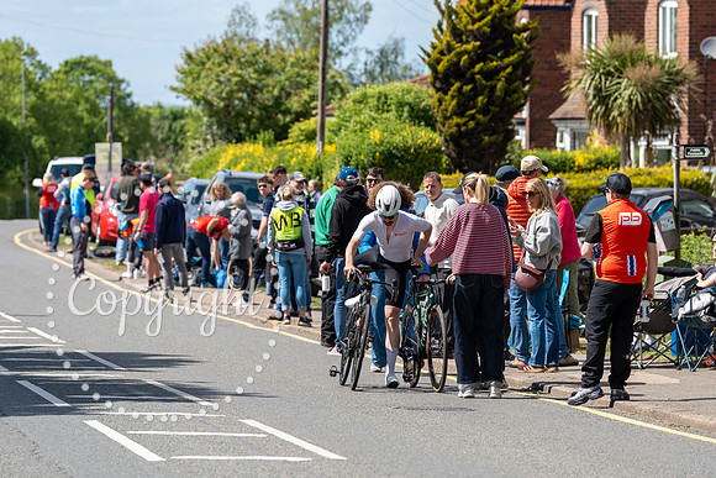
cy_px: 239
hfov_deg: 10.3
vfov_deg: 6.9
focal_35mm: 200
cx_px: 358
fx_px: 3979
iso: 320
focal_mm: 200
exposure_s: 1/1000
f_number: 5.6
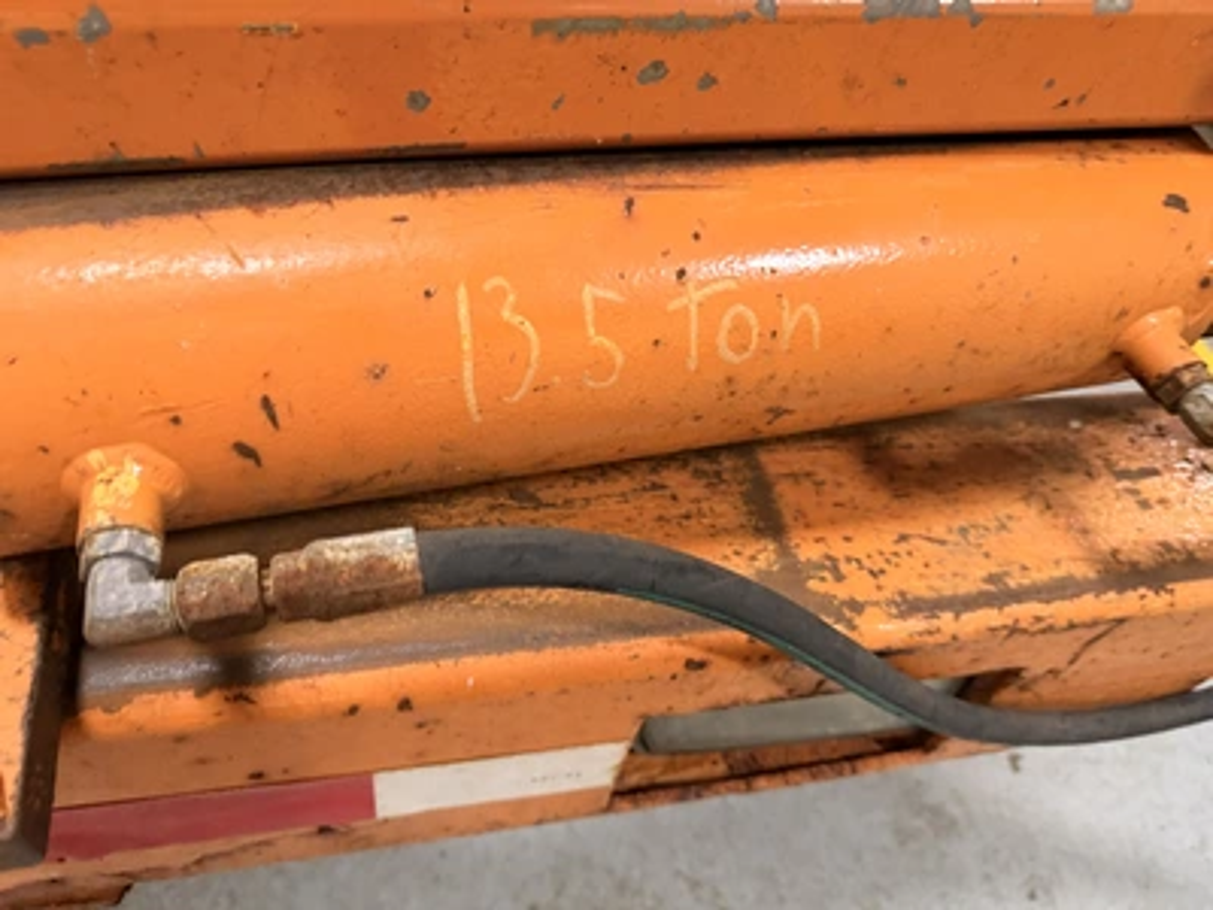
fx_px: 841
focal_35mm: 24
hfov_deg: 71.6
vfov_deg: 56.8
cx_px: 606
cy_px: 455
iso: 500
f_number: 1.78
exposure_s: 1/60
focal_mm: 6.76
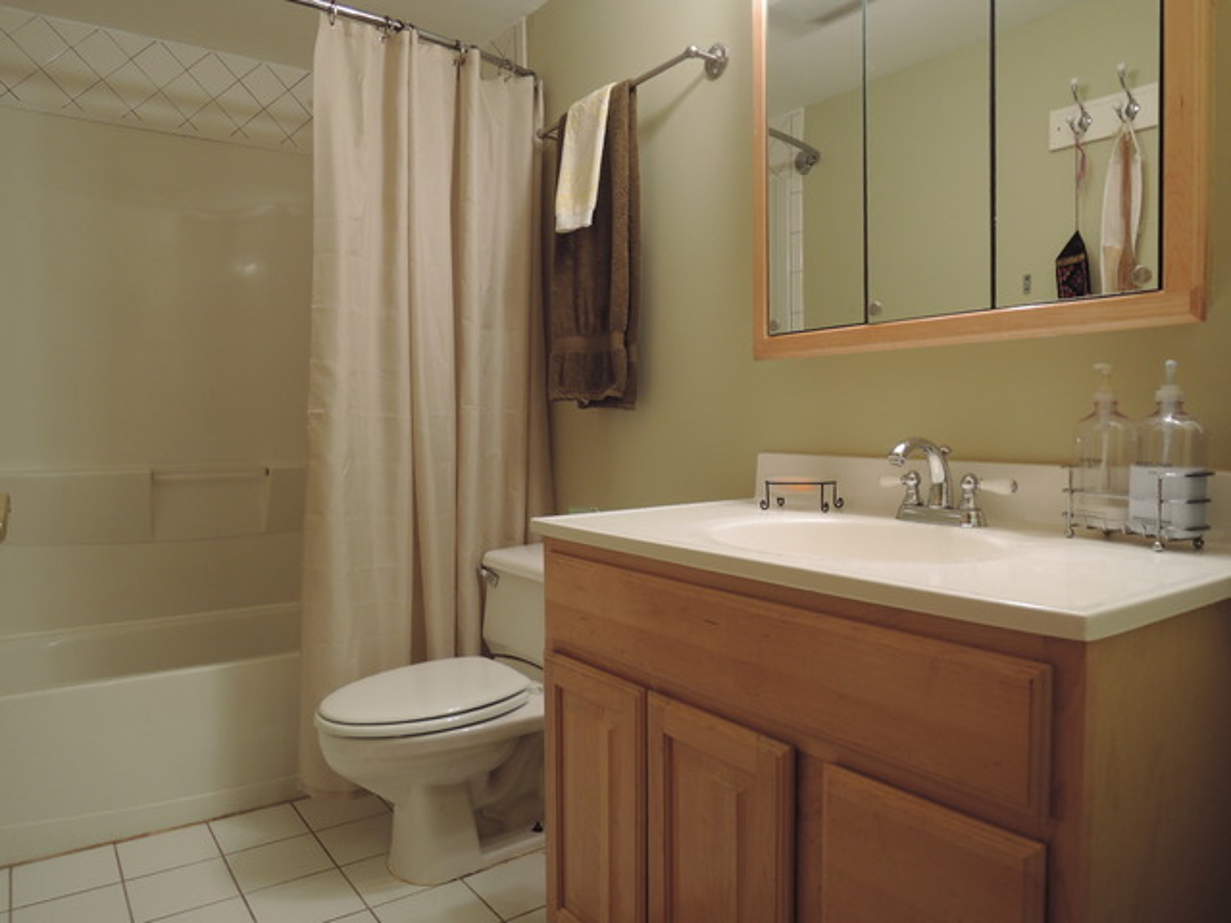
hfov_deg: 71.6
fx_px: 853
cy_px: 462
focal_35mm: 24
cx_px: 616
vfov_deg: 56.8
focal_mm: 5.1
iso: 160
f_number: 2.8
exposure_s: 1/30
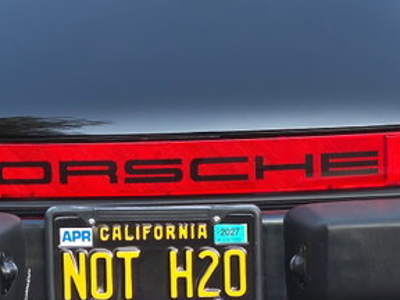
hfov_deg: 10.7
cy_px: 62
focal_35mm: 184
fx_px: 2126
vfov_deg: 8.1
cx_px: 168
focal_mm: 7.9
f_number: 2.4
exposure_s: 1/120
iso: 64
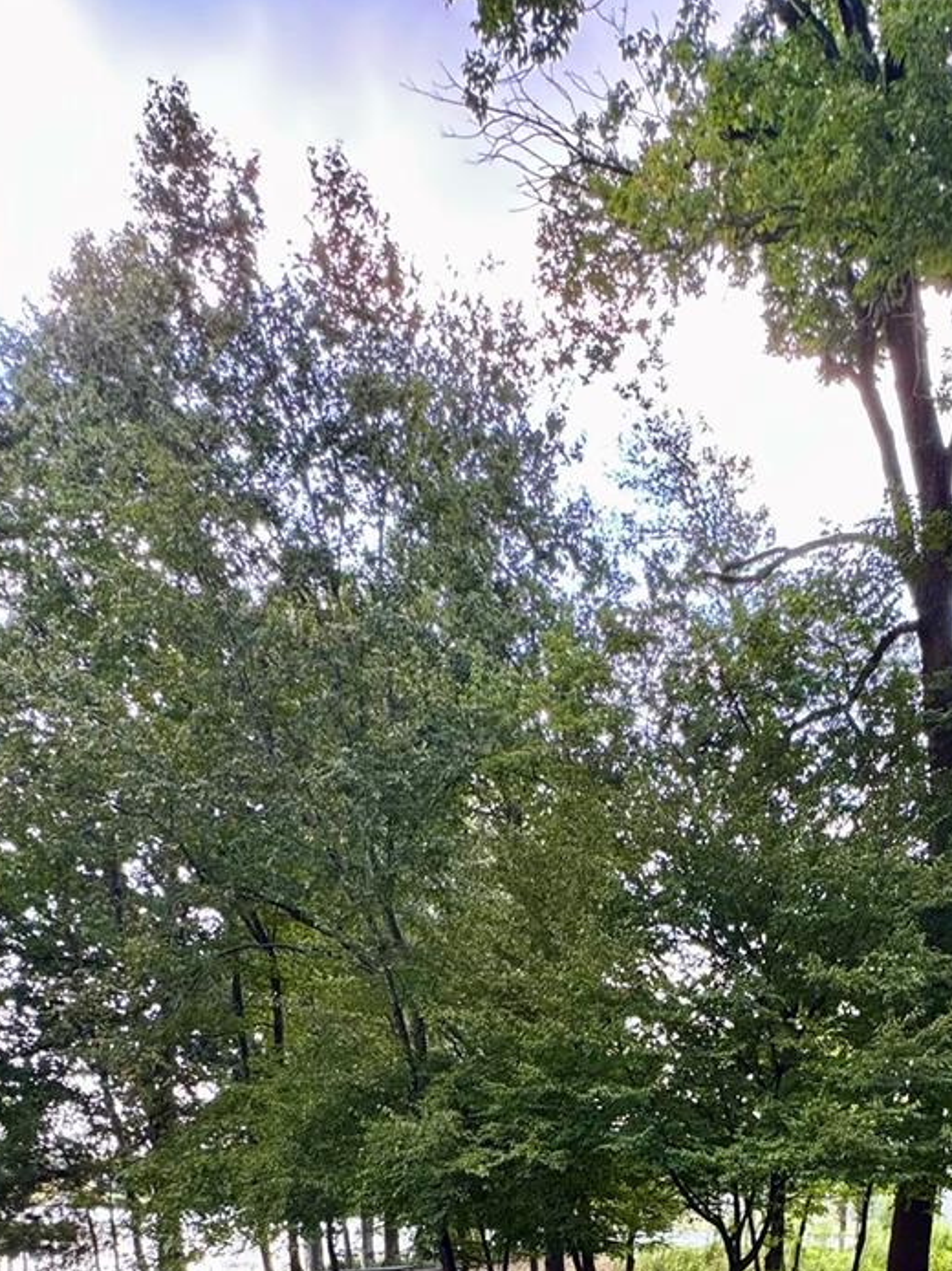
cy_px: 1370
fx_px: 1137
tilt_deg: -9.7
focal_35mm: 31
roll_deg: -2.0
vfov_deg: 45.3
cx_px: 677
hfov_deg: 44.3
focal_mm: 2.22
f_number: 2.2
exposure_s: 1/99
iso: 64
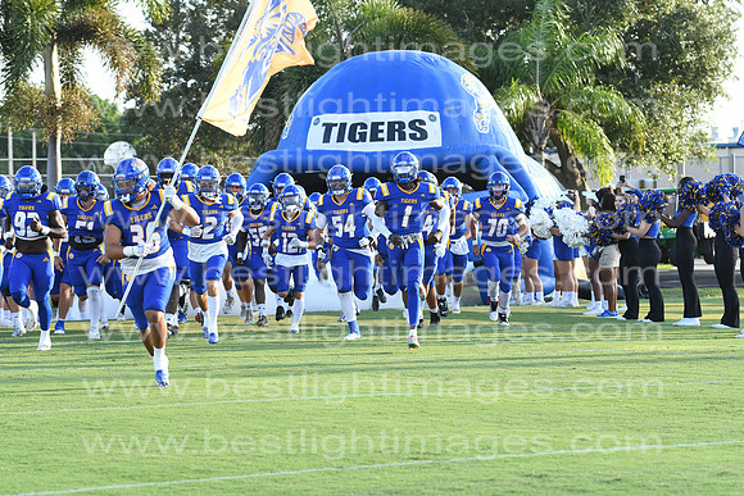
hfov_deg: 14.0
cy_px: 248
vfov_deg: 9.3
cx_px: 372
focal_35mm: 147
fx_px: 3039
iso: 360
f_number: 5.6
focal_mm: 98
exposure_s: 1/500
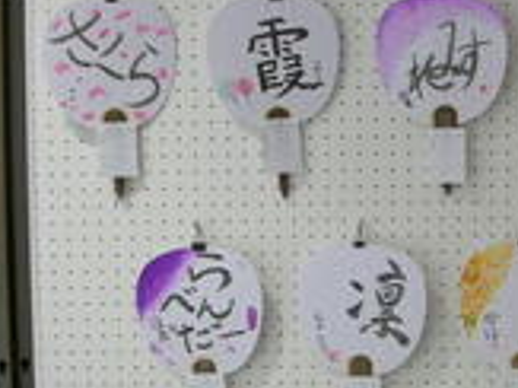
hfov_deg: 22.6
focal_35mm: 86
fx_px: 1286
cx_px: 385
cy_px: 334
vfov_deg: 17.0
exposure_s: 1/11.7
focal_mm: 5.8
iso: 50
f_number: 2.8
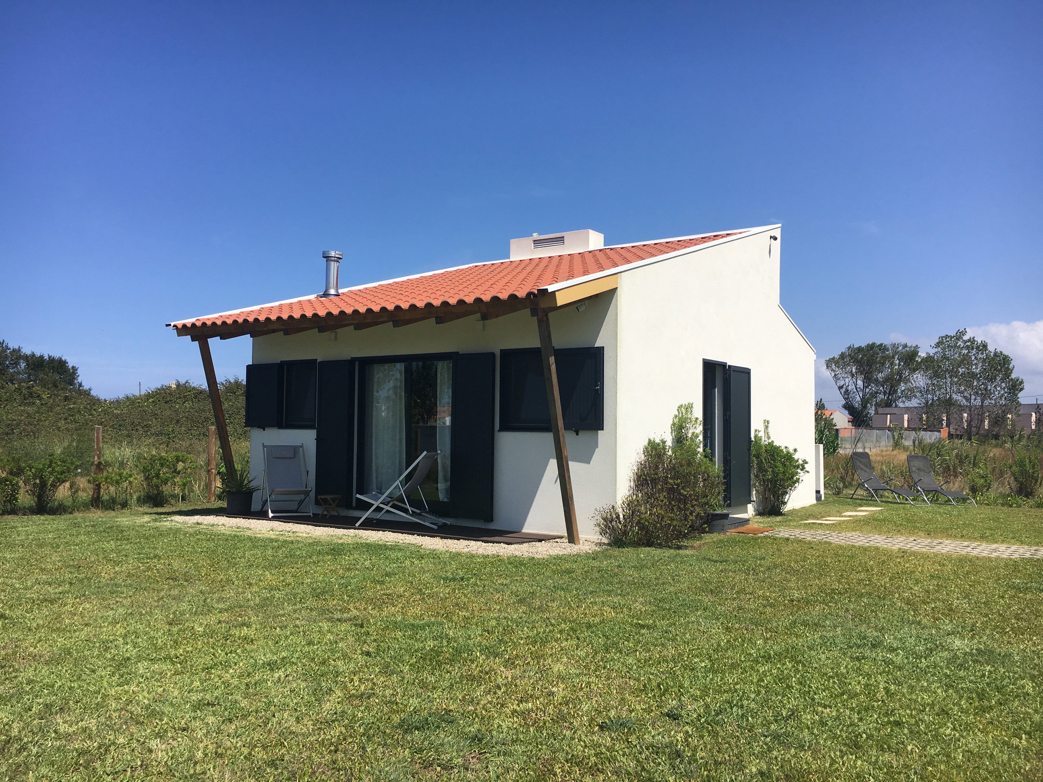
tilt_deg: +2.2
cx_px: 522
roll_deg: -0.5
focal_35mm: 29
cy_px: 391
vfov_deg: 48.2
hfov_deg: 61.7
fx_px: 874
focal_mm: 4.15
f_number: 2.2
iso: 25
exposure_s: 1/2481
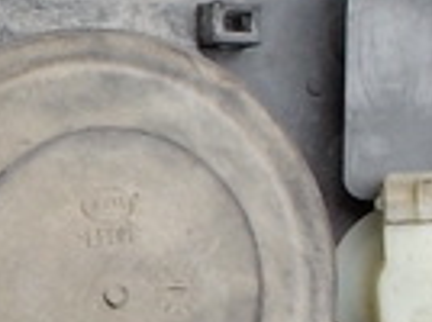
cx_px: -219
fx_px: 1732
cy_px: 235
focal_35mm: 139
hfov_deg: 13.4
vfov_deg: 10.6
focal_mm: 4.1
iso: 80
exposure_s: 1/60
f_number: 3.3
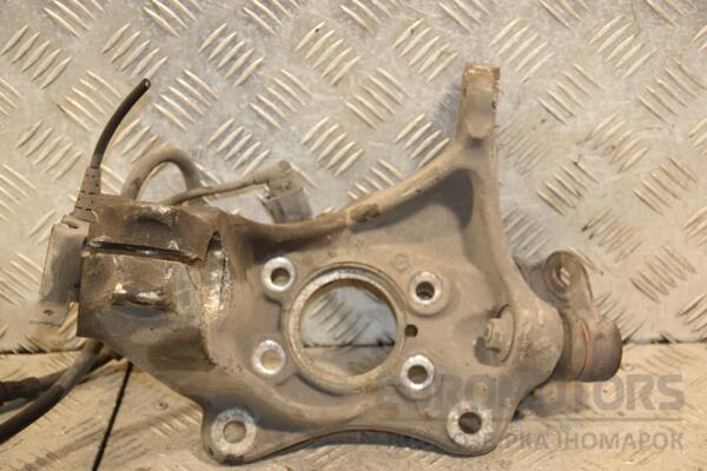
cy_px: 236
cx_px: 354
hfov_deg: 23.4
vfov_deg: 15.7
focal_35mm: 87
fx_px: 1708
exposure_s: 1/125
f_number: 5
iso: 800
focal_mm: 58
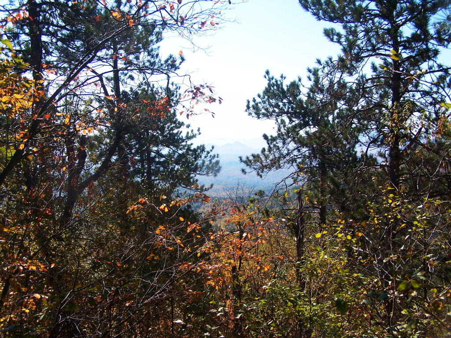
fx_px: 495
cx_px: 226
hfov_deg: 49.0
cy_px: 169
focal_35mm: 38
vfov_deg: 37.7
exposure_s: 1/640
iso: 80
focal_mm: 6.3
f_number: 4
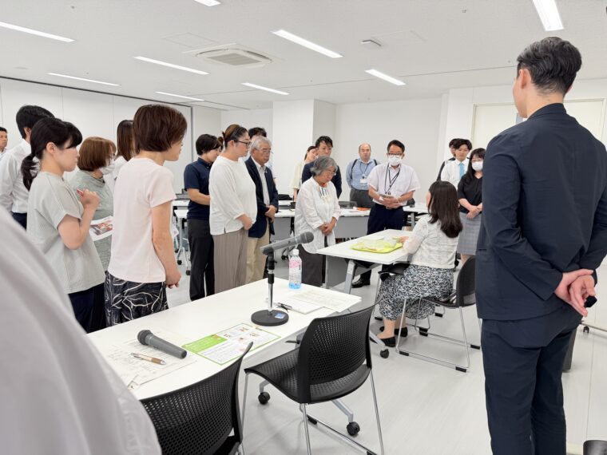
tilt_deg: -8.3
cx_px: 304
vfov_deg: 56.8
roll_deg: -2.2
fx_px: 421
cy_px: 228
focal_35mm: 24
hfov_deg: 71.6
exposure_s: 1/100
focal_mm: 6.76
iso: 50
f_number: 1.78
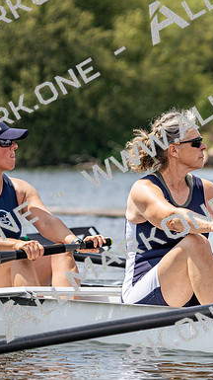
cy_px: 190
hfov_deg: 3.8
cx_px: 203
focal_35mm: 316
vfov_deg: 6.8
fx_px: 3179
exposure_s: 1/1600
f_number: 5.6
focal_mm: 200
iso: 250
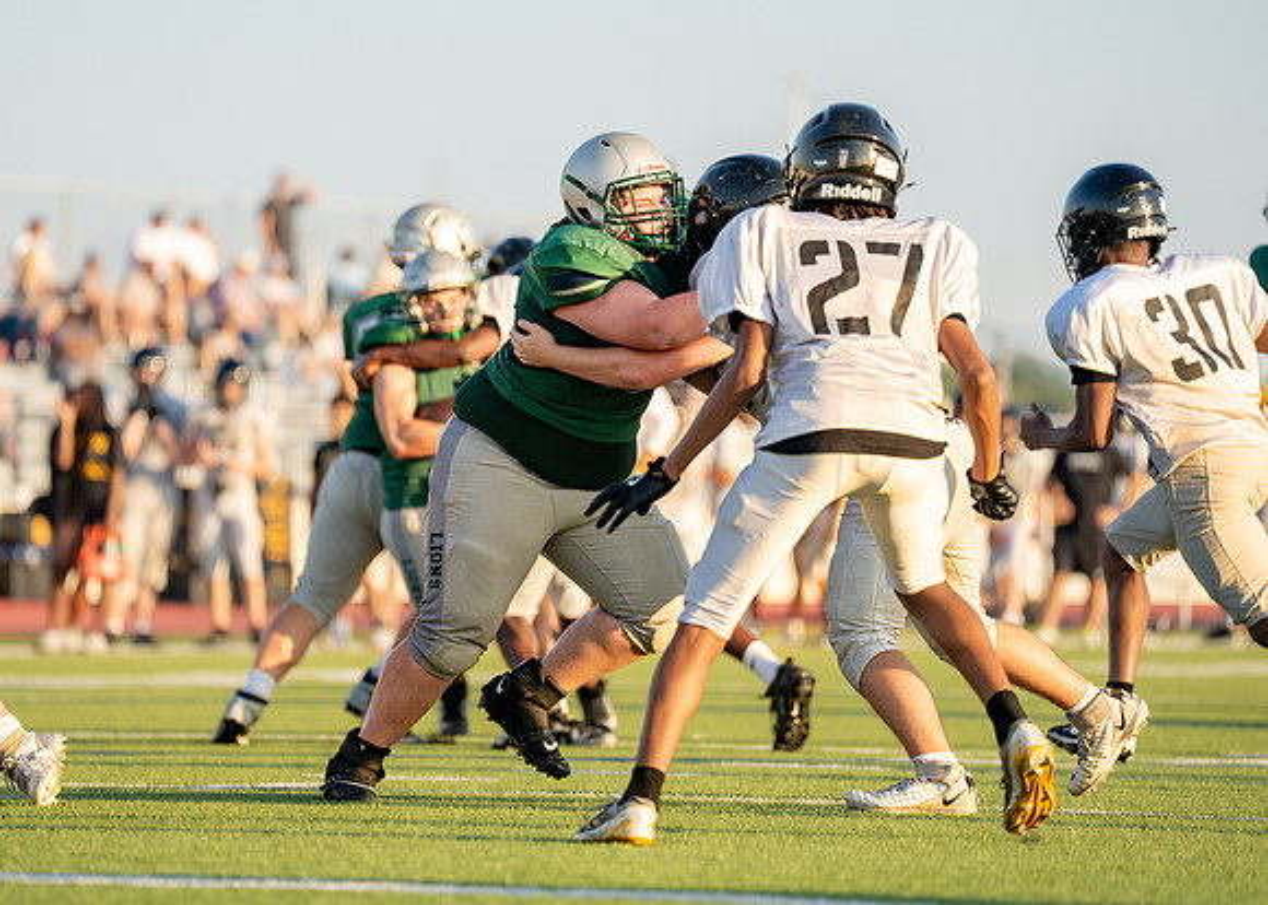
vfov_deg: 6.2
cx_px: 526
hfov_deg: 8.7
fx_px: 8303
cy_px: 430
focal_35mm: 231
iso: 500
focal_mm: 200
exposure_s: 1/3200
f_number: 2.8
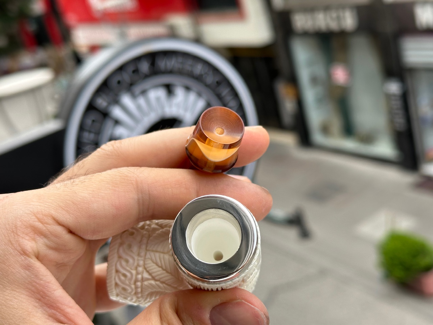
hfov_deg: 39.7
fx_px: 600
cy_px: 162
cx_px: 216
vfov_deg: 30.3
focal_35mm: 48
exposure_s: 1/439
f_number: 1.78
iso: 64
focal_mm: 6.86
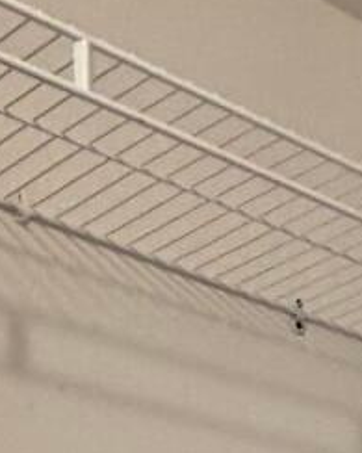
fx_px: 1501
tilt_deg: -0.3
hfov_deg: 12.5
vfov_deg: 14.2
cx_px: 668
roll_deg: +1.7
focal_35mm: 112
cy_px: 923
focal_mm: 2.22
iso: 320
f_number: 2.2
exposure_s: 1/120
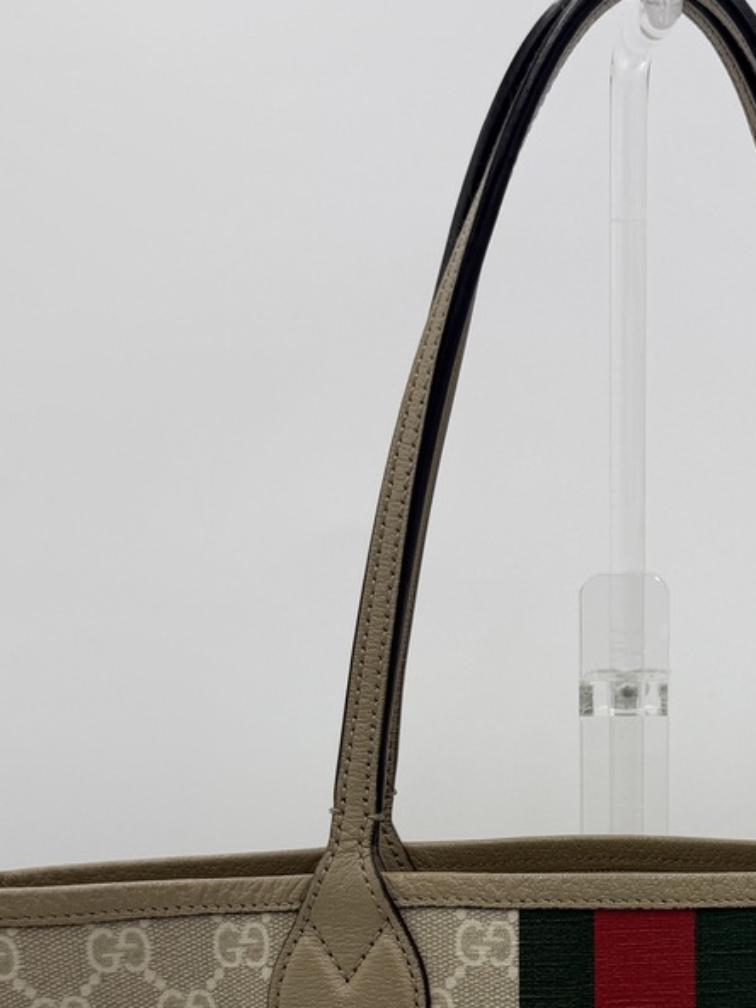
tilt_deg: -14.1
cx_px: 645
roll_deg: -0.1
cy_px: 895
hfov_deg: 26.3
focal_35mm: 54
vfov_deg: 33.8
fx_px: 1572
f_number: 1.78
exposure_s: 1/643
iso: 80
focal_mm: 6.76
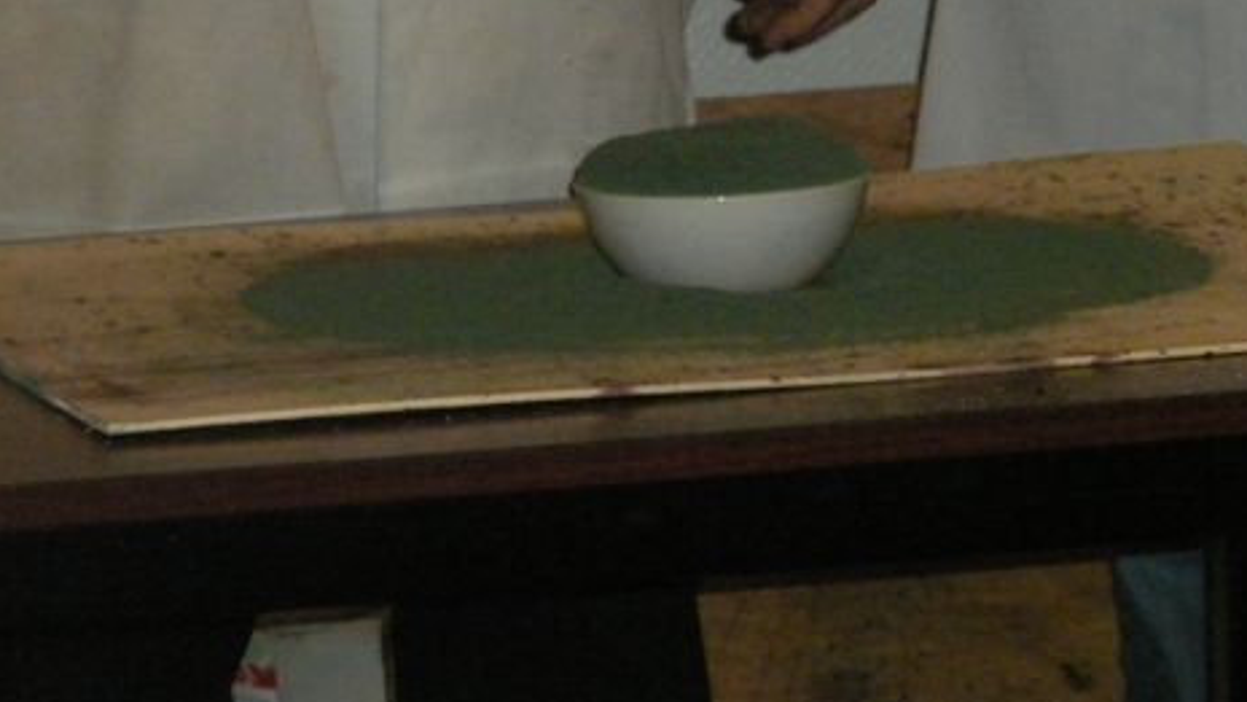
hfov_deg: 5.5
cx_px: 683
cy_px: 161
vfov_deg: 3.1
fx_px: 12929
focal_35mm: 391
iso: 800
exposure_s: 1/30
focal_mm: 46.2
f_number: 5.3
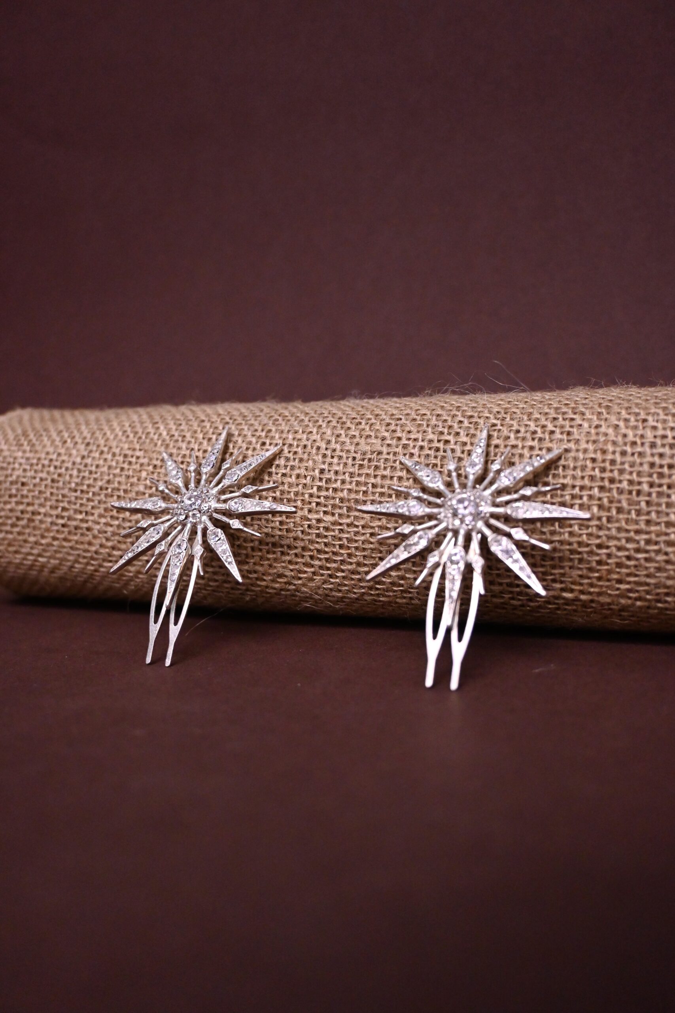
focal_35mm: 34
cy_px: 506
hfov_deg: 39.2
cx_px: 338
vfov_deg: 56.1
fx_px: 949
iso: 3200
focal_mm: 22.5
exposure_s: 1/100
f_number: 4
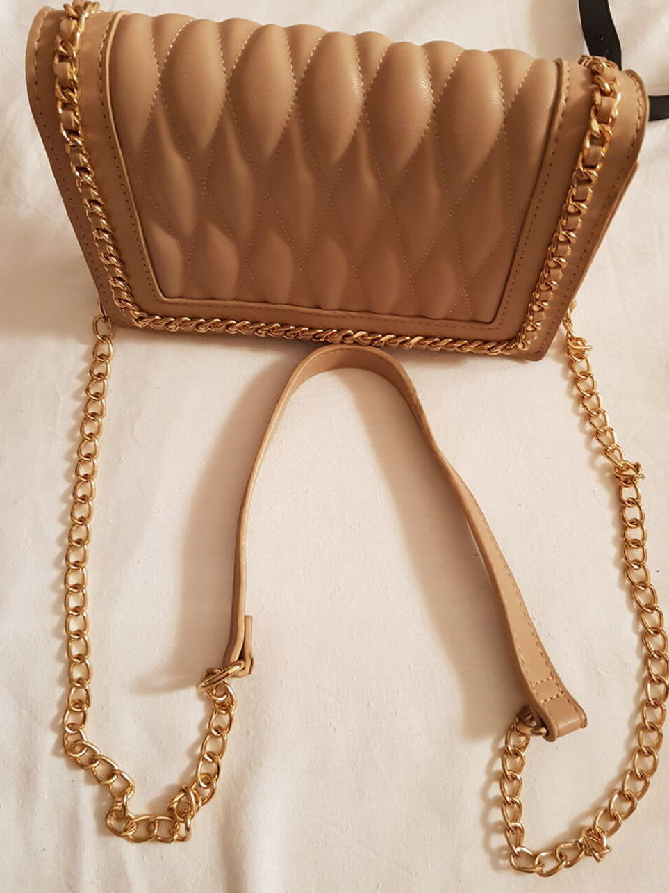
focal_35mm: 27
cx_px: 327
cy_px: 438
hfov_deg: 51.4
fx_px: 696
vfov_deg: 65.3
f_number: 1.7
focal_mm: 4.2
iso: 200
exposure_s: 1/60
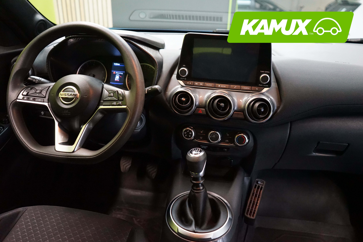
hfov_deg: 65.5
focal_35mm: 28
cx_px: 182
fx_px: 282
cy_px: 121
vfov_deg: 46.4
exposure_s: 1/60
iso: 6400
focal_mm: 28
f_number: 3.5
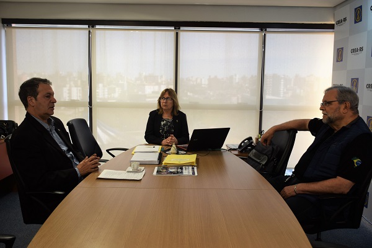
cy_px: 124
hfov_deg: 57.2
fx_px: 341
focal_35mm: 33
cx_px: 186
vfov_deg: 40.0
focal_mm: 22
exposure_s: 1/80
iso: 400
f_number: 4.5
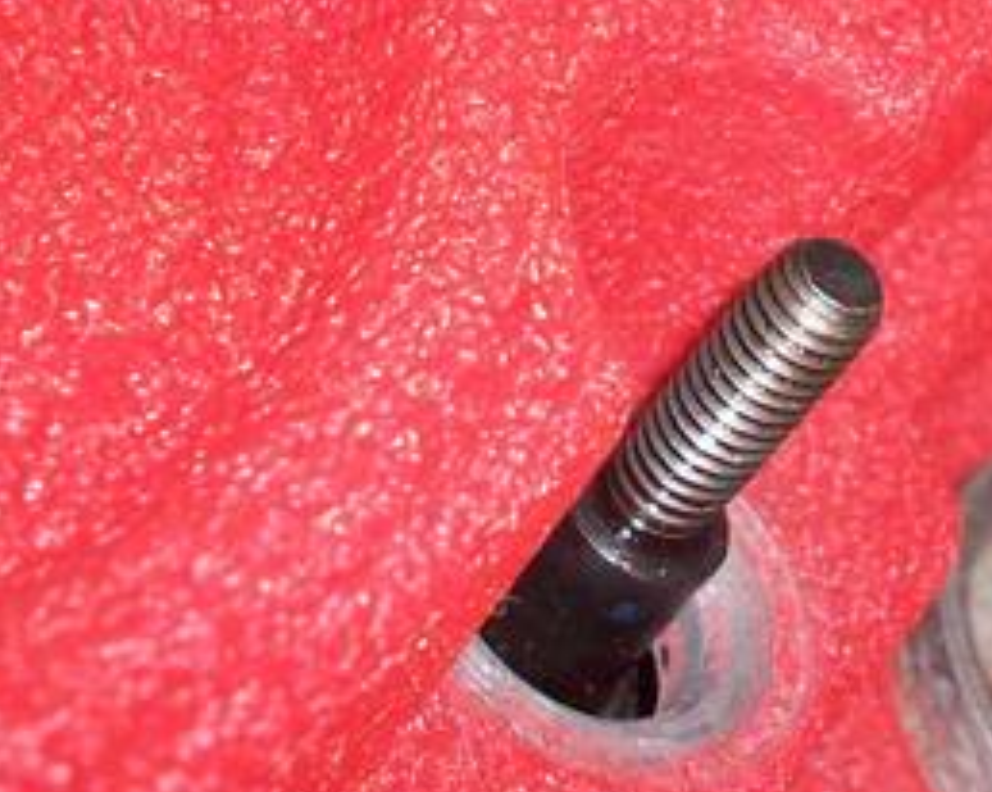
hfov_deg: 16.9
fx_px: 3286
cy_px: 38
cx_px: 884
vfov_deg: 13.6
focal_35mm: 112
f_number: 2.8
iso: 160
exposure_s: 1/64
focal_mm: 6.2
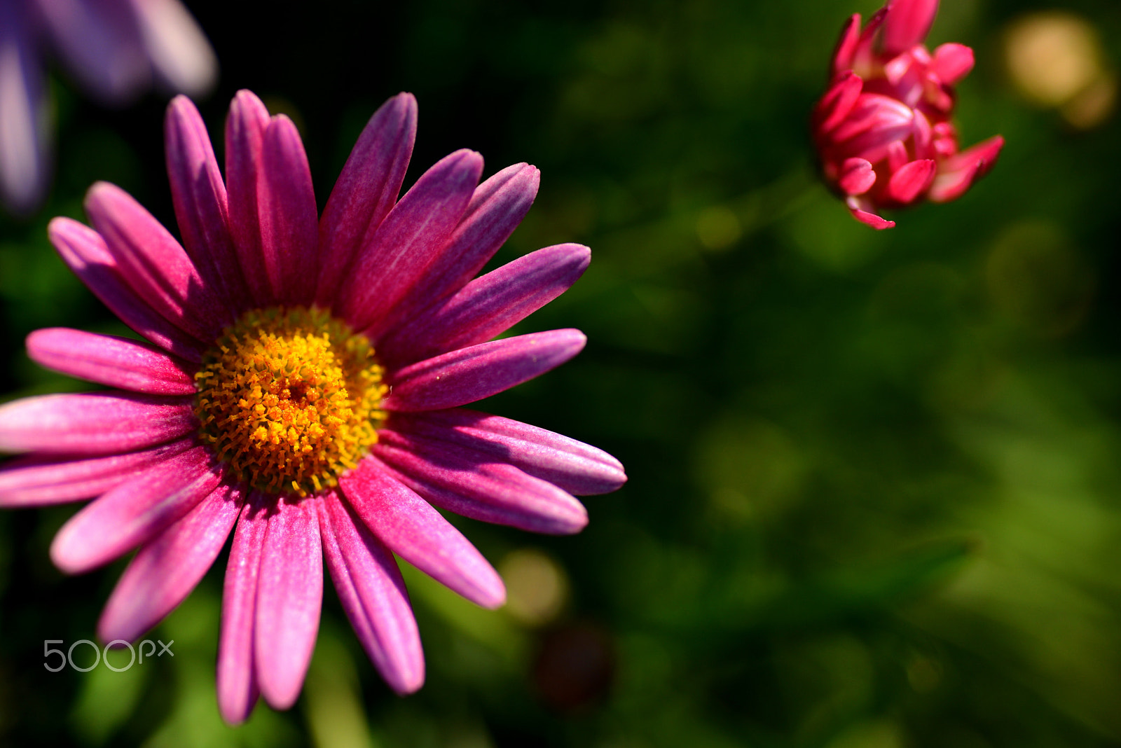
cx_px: 560
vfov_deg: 15.2
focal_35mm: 90
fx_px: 2803
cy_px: 374
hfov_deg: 22.6
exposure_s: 1/2000
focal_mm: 90
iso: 200
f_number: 4.8
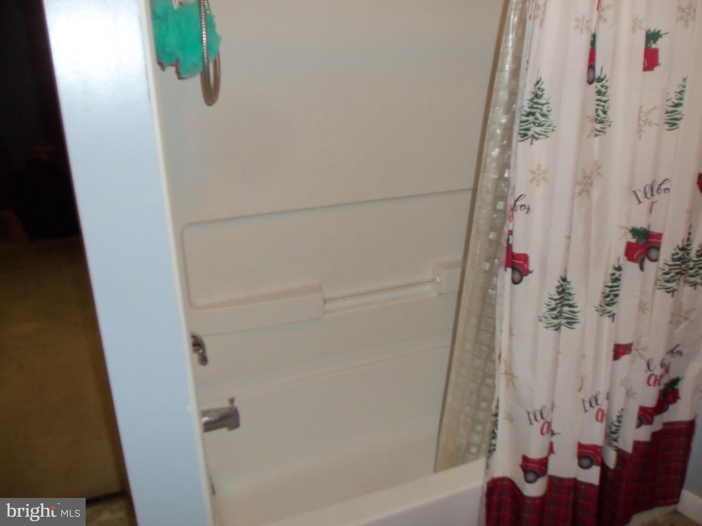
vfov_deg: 48.2
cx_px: 351
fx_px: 588
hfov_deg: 61.7
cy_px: 263
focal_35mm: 29
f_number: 3.4
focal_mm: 5.2
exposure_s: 1/30
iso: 100
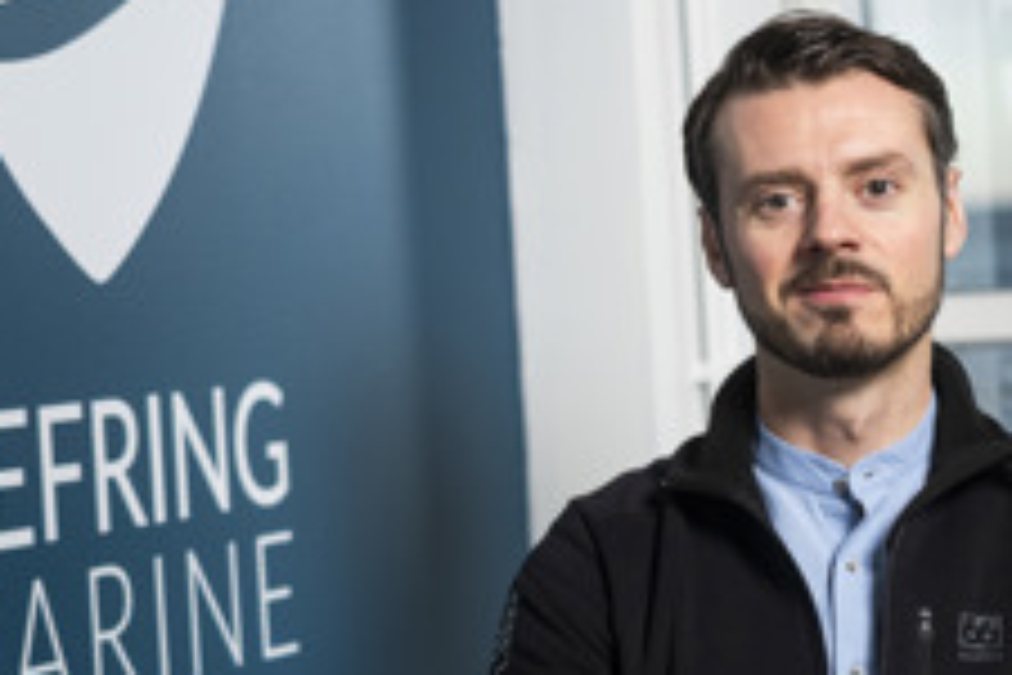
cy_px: 324
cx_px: 427
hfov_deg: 17.1
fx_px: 3373
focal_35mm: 120
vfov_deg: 11.4
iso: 640
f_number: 1.4
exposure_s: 1/4000
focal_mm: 33
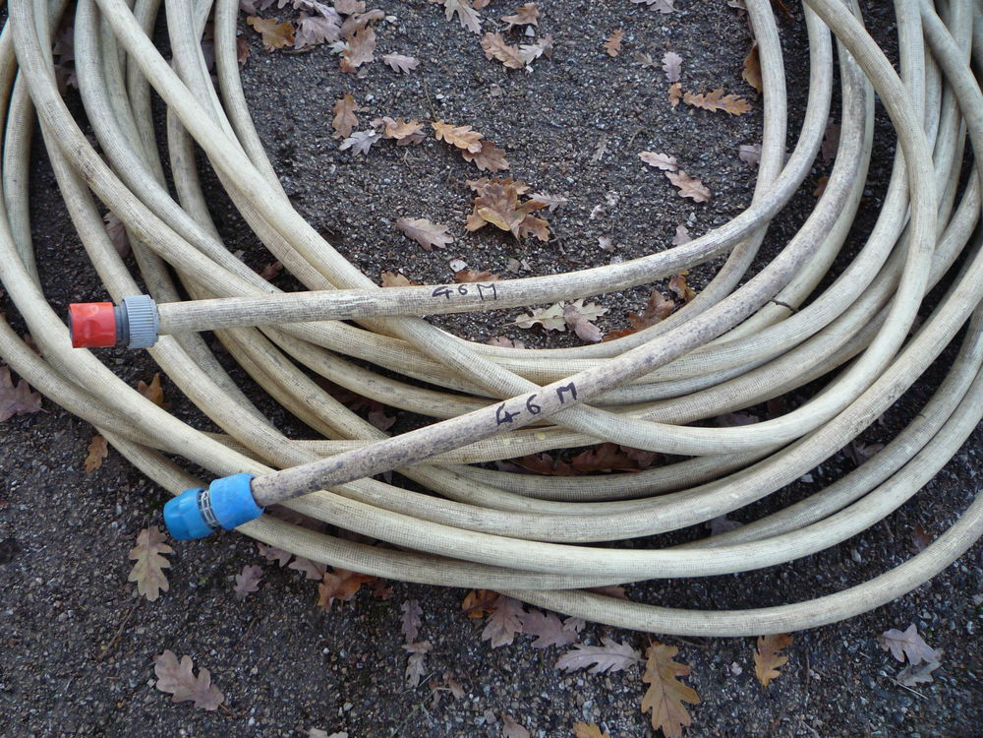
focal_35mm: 30
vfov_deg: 46.8
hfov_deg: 60.0
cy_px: 369
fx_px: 852
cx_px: 492
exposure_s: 1/30
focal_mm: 5.2
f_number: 3.3
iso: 160
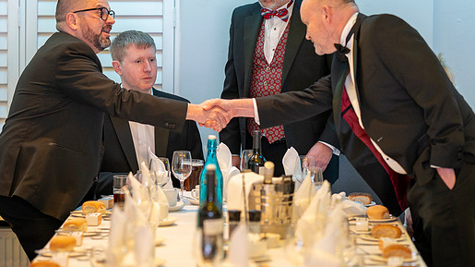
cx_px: 241
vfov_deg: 8.1
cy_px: 127
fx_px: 1888
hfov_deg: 14.3
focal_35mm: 150
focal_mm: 85
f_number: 1.6
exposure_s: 1/160
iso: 1250
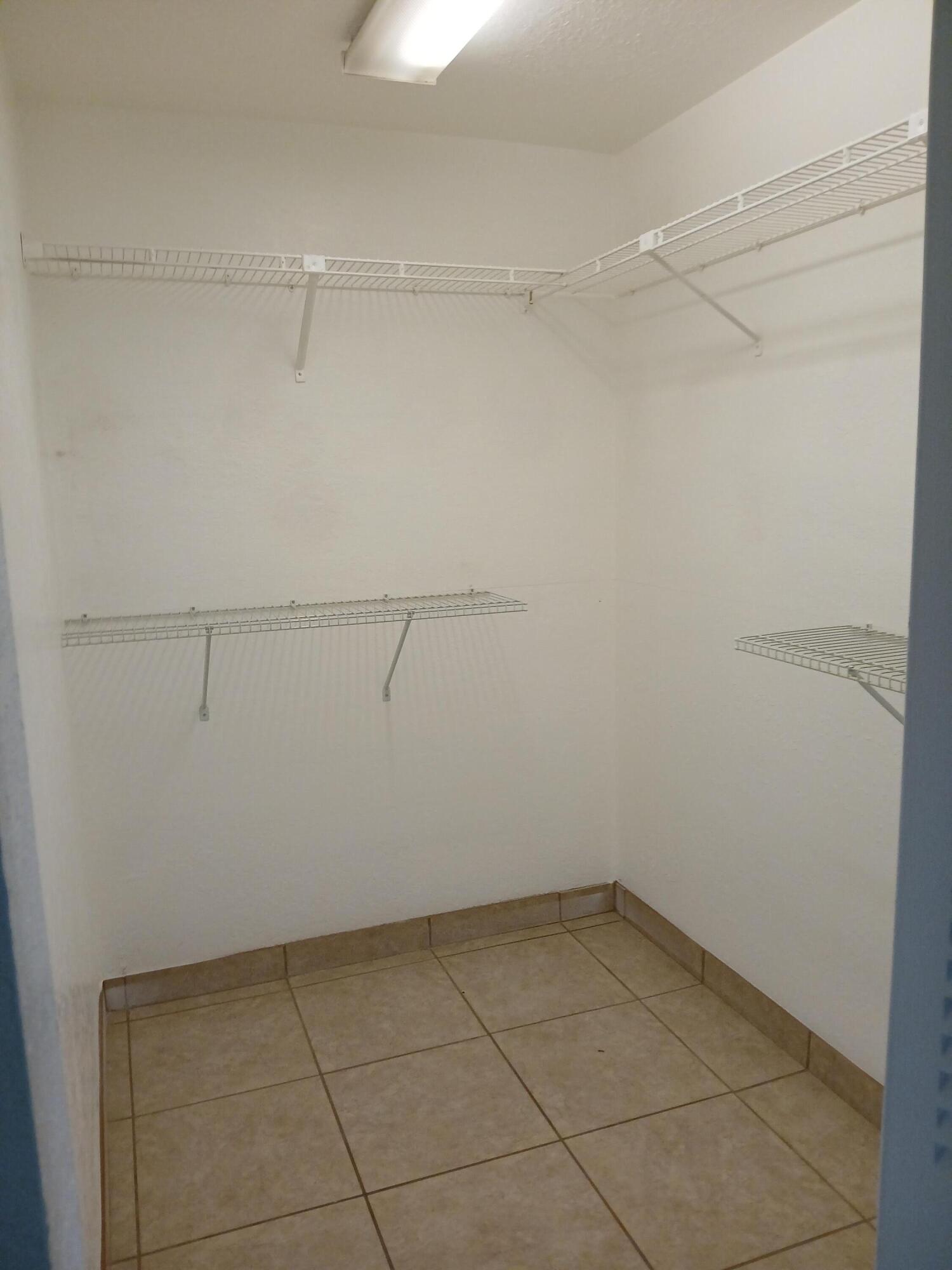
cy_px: 635
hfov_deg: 53.1
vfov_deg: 67.3
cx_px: 476
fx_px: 953
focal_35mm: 26
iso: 160
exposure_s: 1/60
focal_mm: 3.98
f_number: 1.8
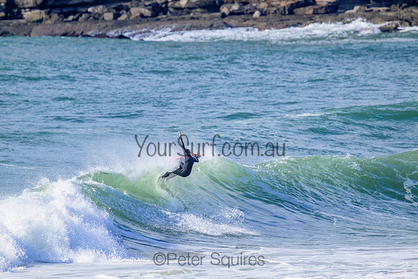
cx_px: 209
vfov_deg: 1.7
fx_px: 9291
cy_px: 140
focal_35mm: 800
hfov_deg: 2.6
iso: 1600
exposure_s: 1/2000
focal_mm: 800
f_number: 11
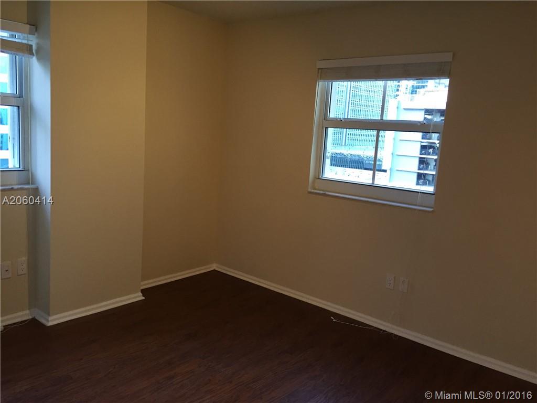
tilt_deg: -9.1
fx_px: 450
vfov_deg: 48.2
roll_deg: -4.3
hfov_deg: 61.7
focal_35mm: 29
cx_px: 268
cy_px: 202
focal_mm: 4.15
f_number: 2.2
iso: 100
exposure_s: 1/30
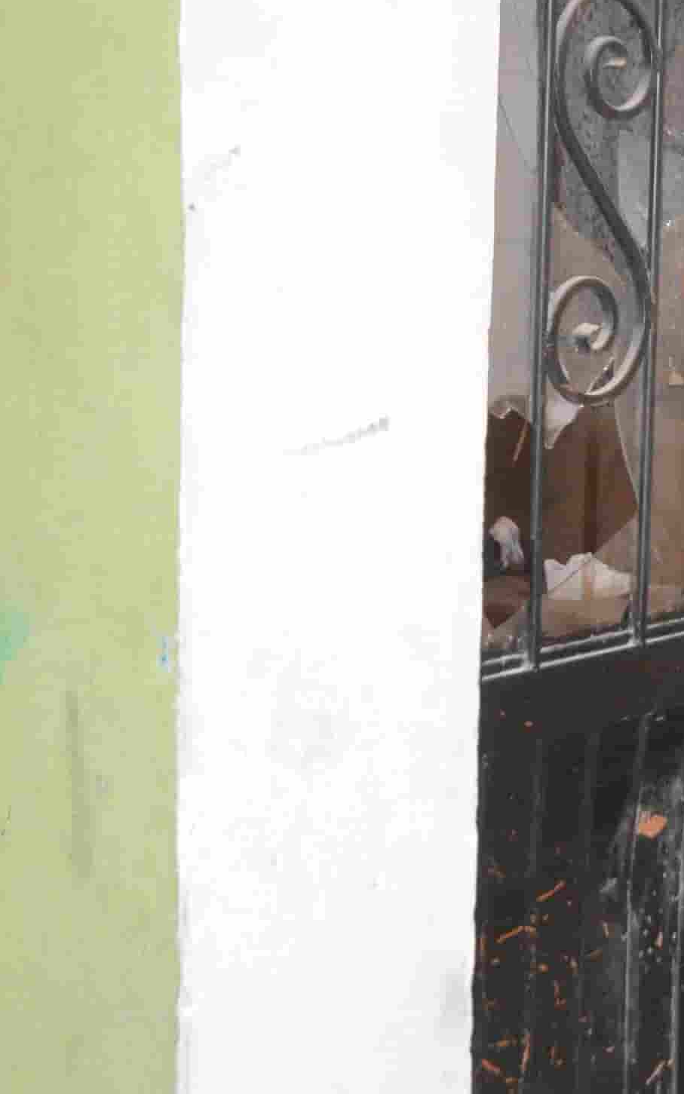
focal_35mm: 95
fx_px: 2833
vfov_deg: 21.9
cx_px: 741
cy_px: 588
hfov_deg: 13.5
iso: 3200
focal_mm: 30
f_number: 4.2
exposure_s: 1/60
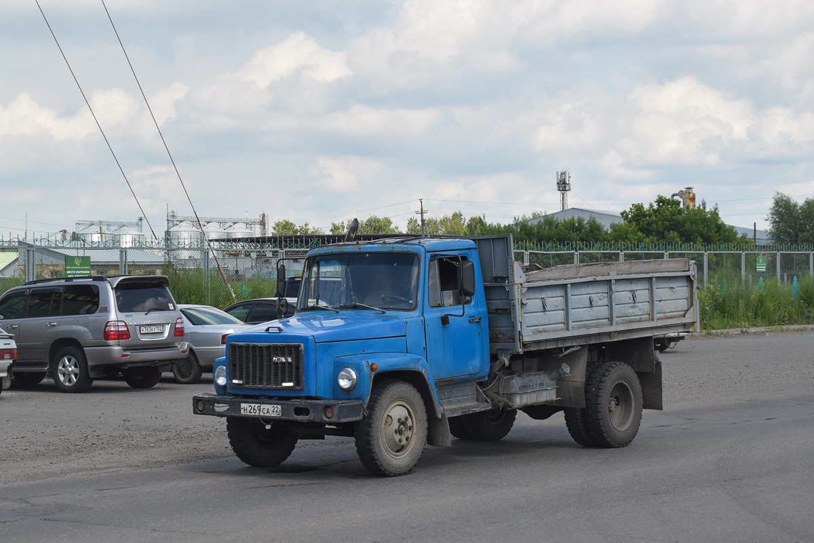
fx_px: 1289
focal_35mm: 57
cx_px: 407
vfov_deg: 23.8
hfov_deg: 35.1
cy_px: 272
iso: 400
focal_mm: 38
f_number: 6.3
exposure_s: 1/1250
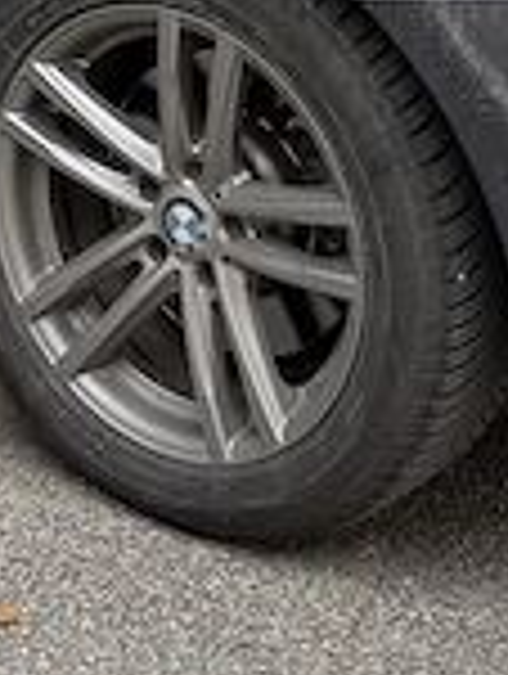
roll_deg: -2.5
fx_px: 2497
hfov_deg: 11.5
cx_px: -4
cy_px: -405
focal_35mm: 128
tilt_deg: -11.9
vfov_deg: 14.2
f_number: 1.78
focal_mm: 6.76
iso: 80
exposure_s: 1/355
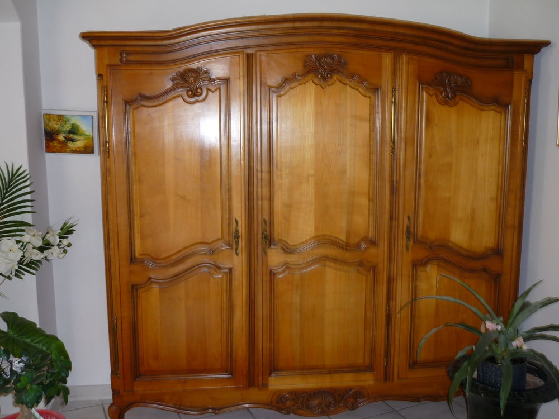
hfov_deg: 55.4
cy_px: 210
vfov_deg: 42.9
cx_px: 280
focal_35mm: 33
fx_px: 533
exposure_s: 1/30
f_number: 2.8
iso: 100
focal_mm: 5.5
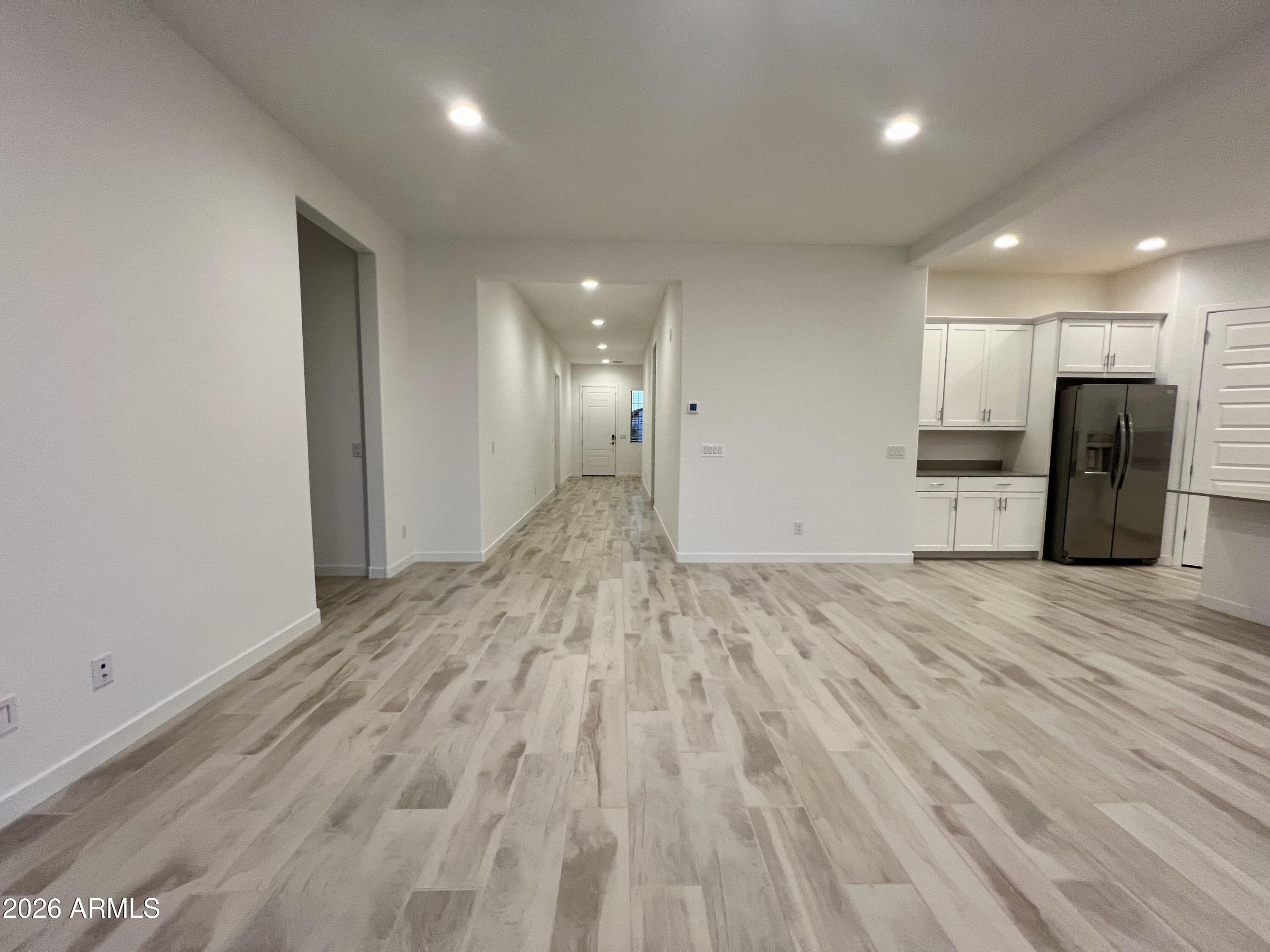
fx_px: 477
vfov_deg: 89.9
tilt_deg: -4.9
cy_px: 476
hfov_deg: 106.2
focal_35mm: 13
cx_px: 635
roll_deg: +0.1
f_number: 1.8
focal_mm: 1.57
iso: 160
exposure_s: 1/60
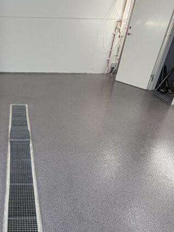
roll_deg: -1.2
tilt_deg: -40.9
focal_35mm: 34
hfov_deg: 39.5
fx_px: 228
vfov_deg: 49.7
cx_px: 26
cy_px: 196
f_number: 2.2
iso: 125
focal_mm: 2.22
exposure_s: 1/121
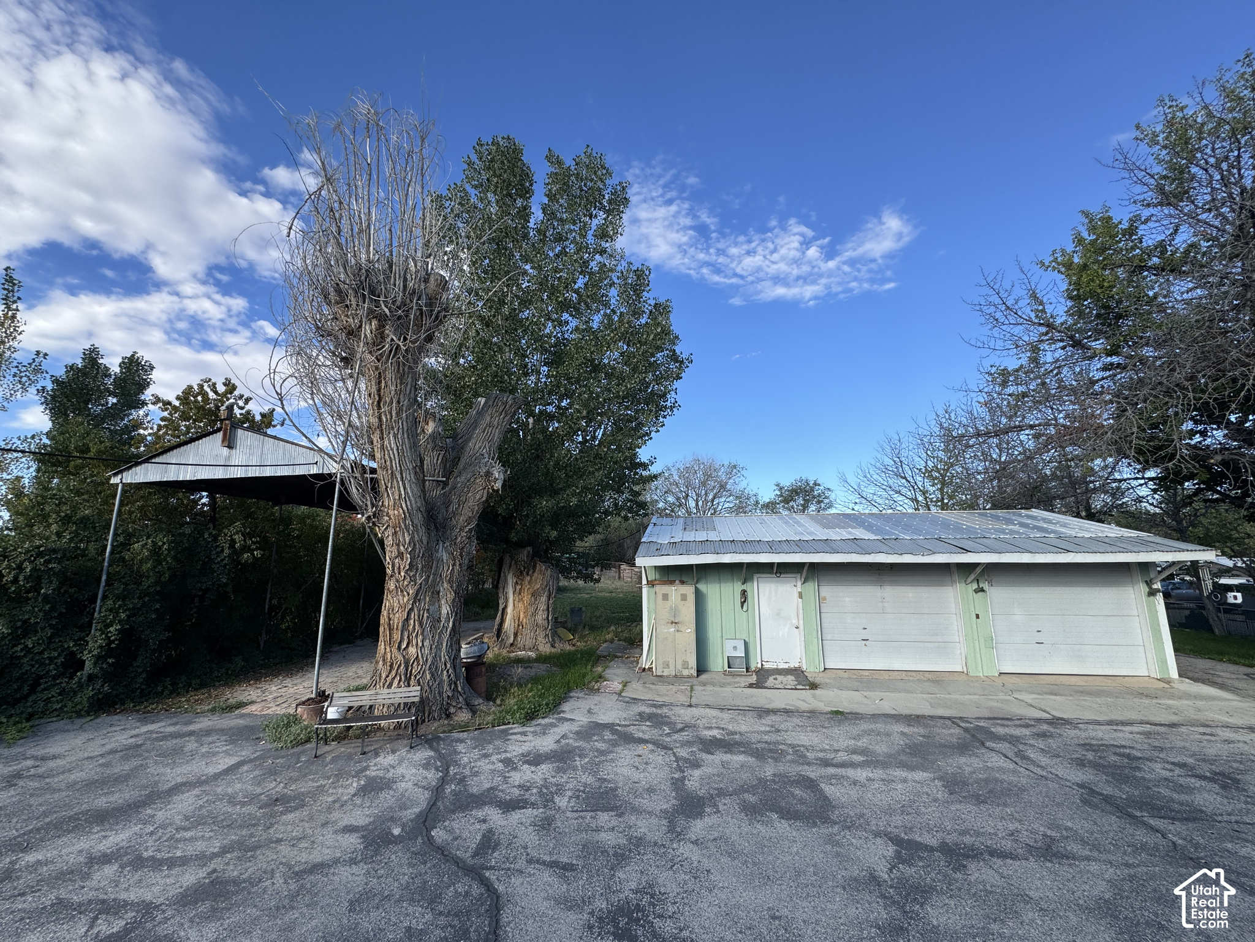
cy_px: 471
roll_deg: -0.2
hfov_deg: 102.1
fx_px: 508
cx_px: 628
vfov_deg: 85.7
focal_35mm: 14
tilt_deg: +9.5
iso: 40
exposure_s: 1/868
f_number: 2.2
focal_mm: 2.22
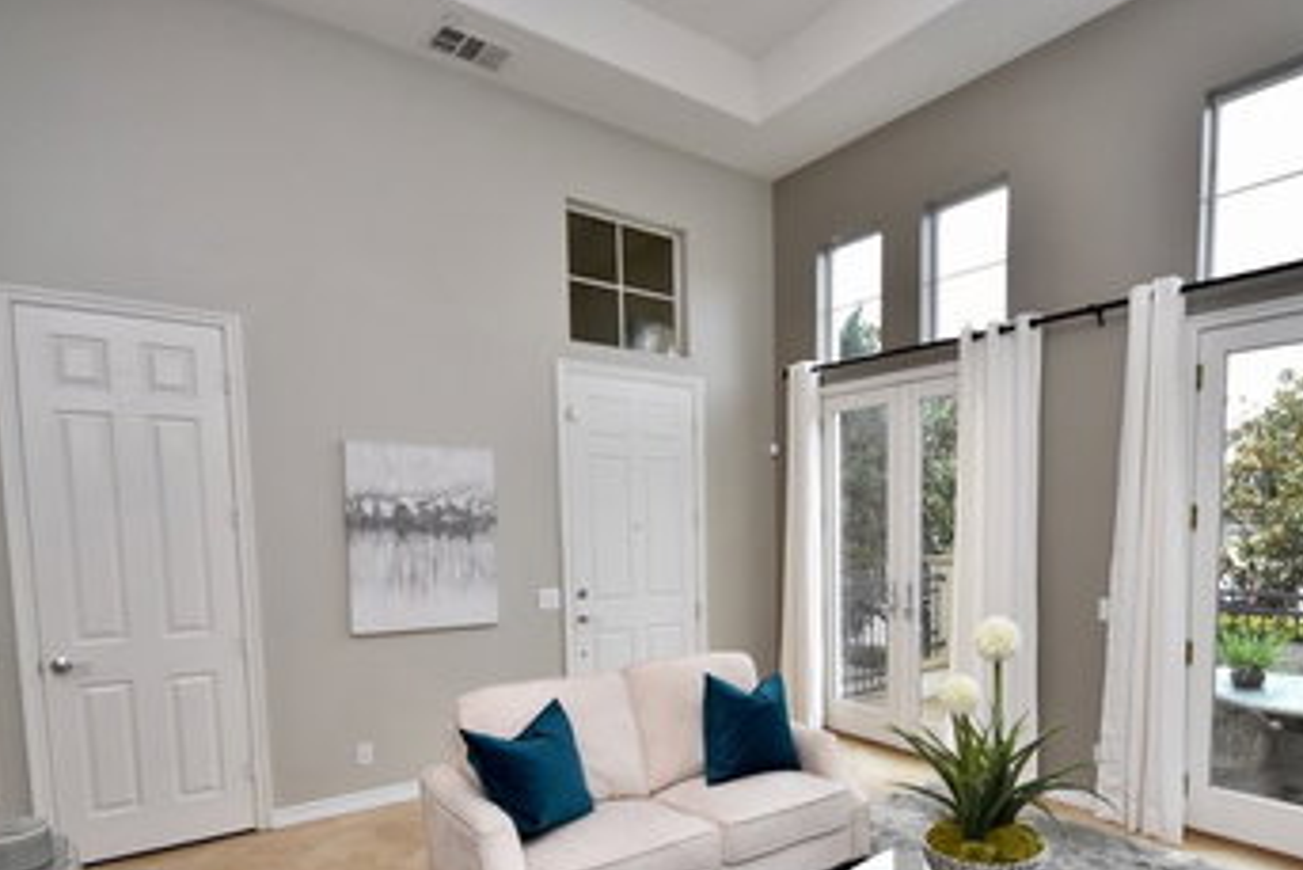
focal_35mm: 21
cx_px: 832
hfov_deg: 79.4
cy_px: 577
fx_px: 760
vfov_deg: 58.3
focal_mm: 10
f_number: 4
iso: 800
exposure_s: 1/200
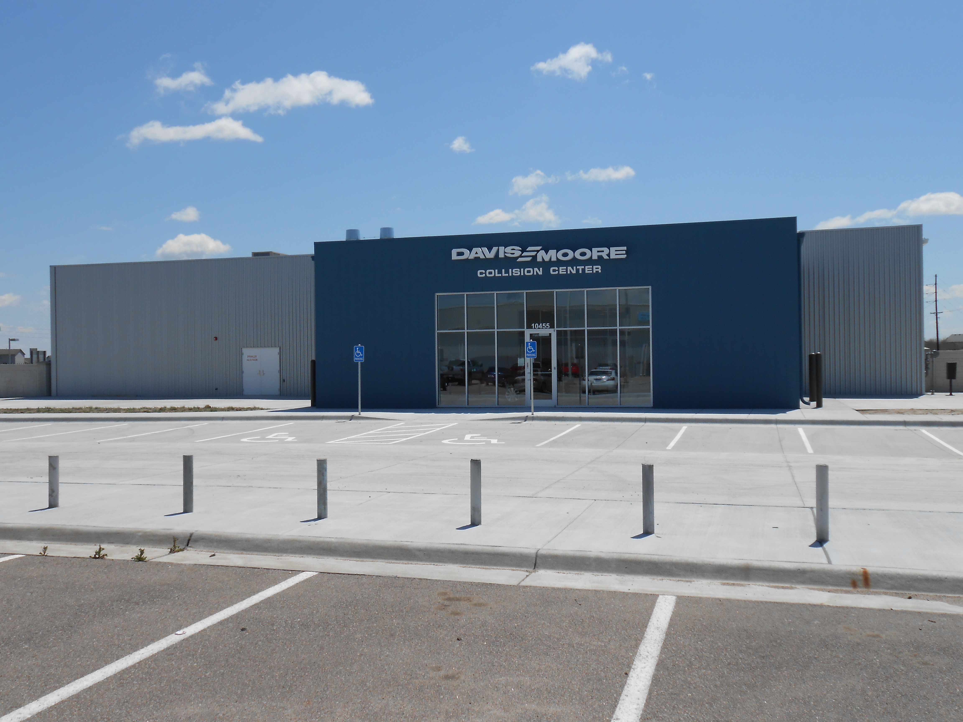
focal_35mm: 34
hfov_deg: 54.0
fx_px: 946
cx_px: 482
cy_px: 361
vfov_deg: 41.8
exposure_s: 1/1500
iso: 80
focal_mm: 6
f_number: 3.9
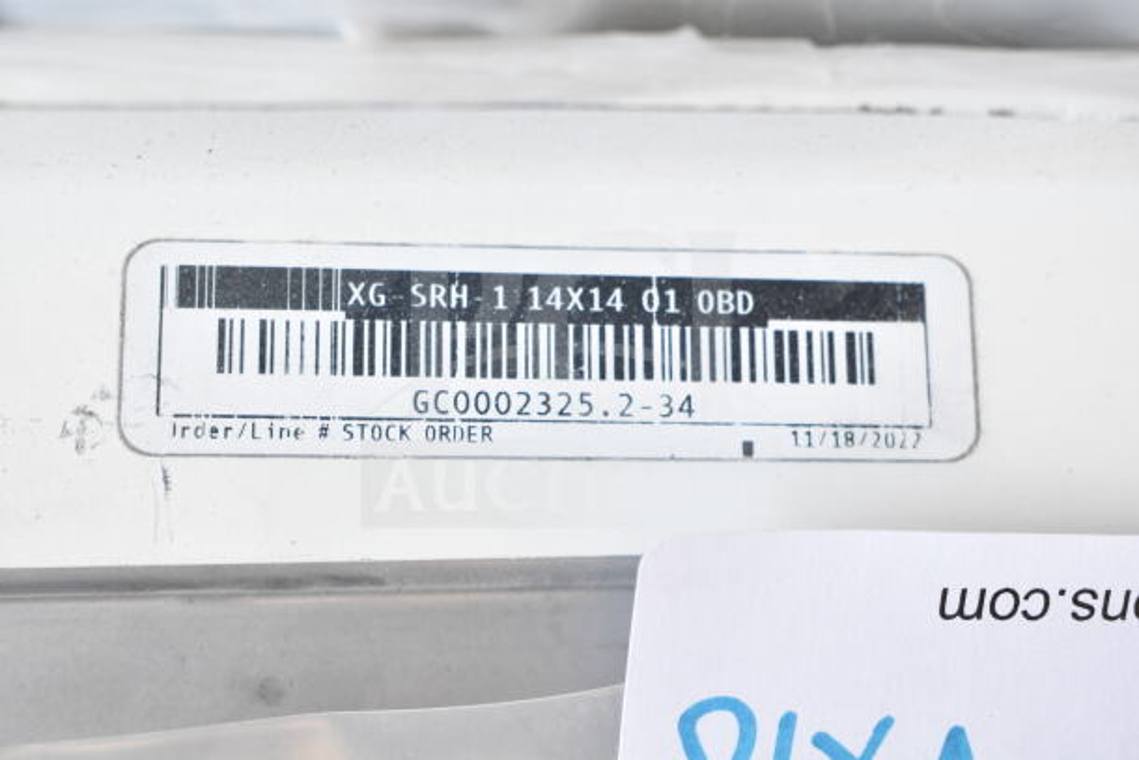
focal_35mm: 60
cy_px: 380
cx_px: 570
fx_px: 1899
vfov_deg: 22.6
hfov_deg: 33.4
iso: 1600
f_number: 6.3
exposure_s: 1/160
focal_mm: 40
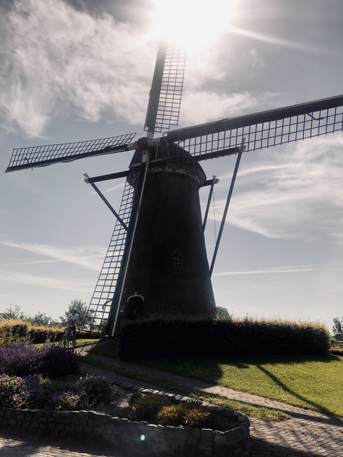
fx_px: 370
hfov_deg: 49.8
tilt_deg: +17.8
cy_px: 228
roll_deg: -0.7
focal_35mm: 28
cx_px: 172
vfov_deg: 63.4
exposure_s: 1/3205
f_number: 1.8
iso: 25
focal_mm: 4
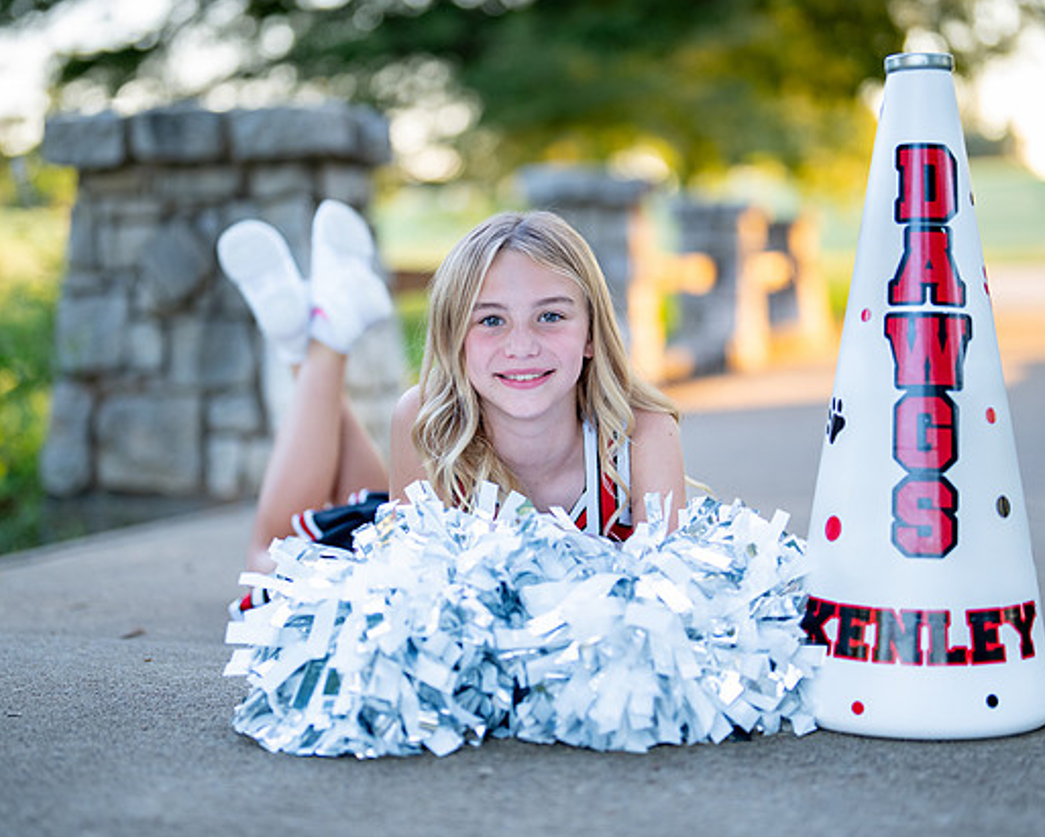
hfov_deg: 28.7
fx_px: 2042
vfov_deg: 23.2
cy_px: 412
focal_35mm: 66
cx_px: 556
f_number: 1.2
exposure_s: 1/800
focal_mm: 50
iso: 320
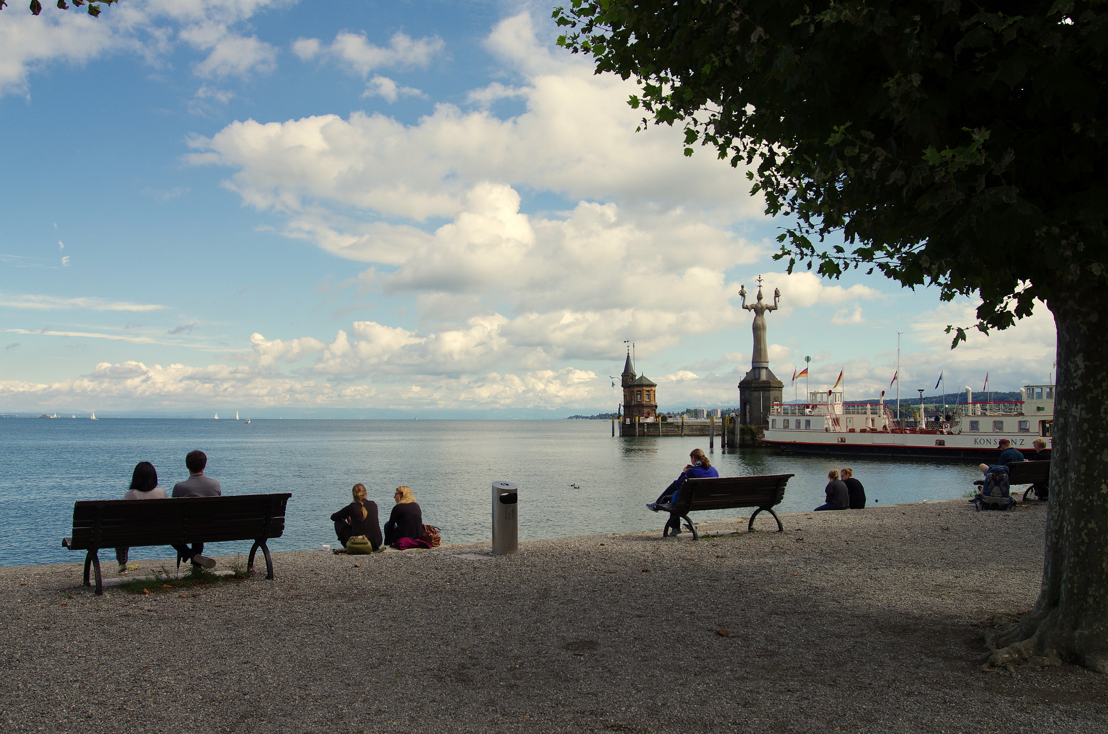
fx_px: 921
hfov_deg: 62.0
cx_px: 554
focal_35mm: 30
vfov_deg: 43.4
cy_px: 367
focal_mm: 20
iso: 160
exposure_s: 1/640
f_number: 6.3
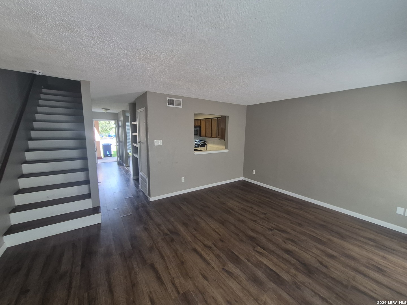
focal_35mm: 13
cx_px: 204
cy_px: 152
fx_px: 153
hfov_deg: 106.2
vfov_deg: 89.9
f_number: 2.2
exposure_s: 1/60
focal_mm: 1.74
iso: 125
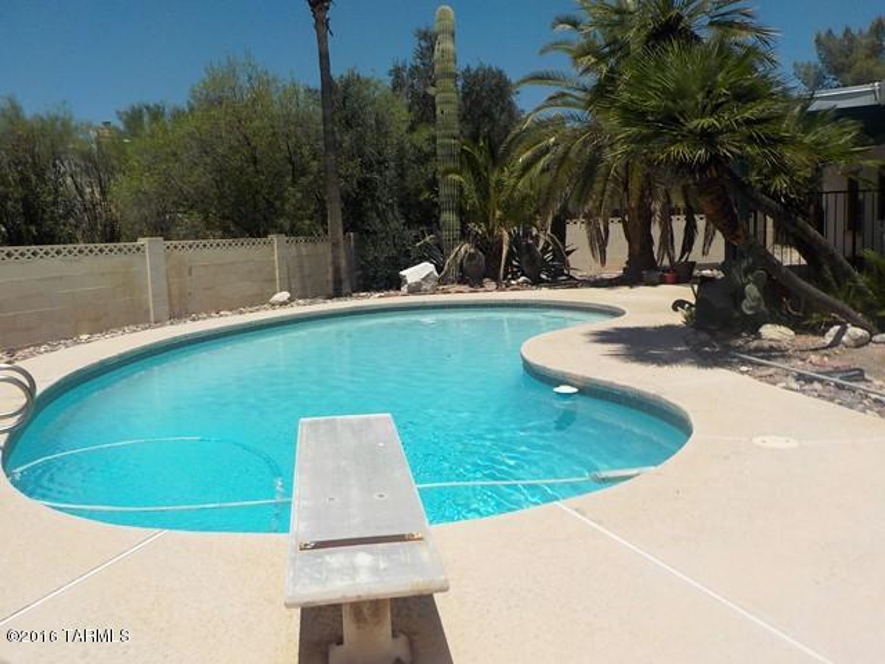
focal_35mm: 30
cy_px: 332
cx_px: 442
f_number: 6.6
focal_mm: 4.1
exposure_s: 1/800
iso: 125
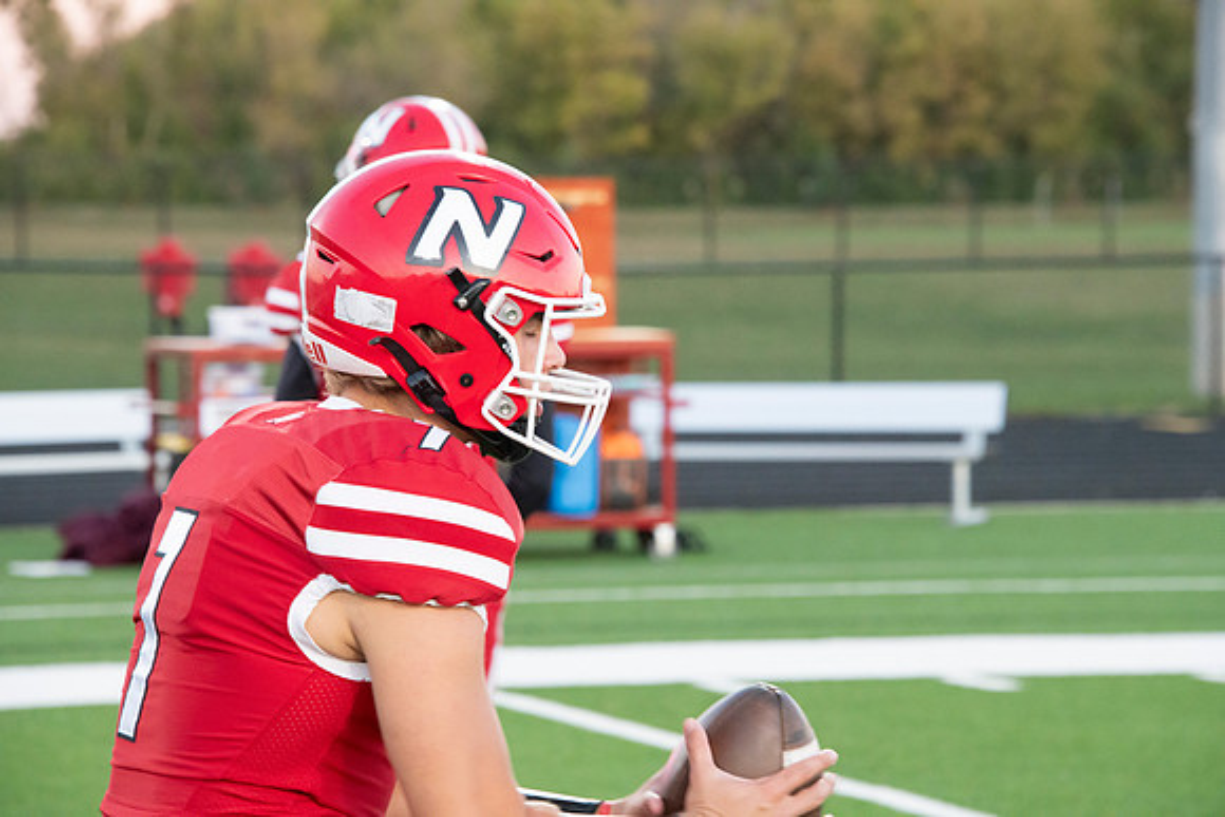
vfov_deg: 6.5
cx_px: 612
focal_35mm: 210
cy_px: 408
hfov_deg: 9.8
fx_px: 7147
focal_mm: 210
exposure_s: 1/320
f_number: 9
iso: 8000
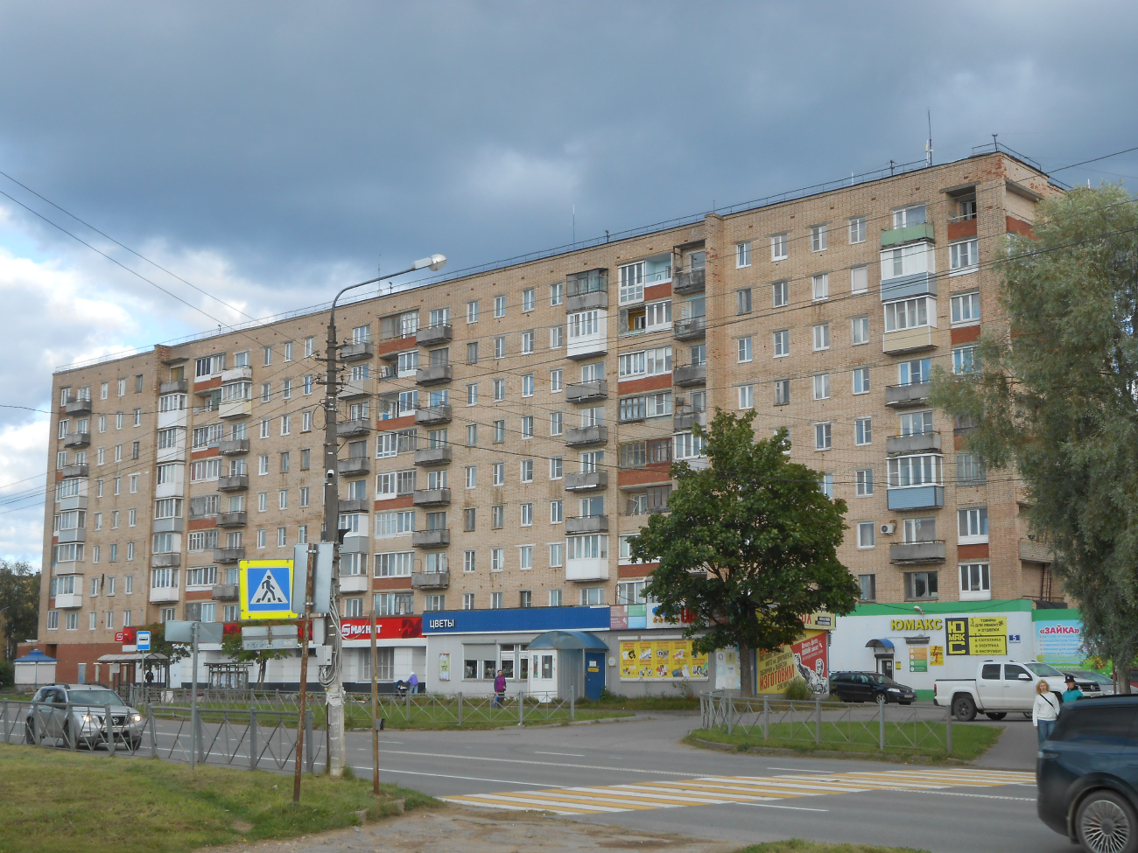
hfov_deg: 38.9
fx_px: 1611
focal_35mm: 49
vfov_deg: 29.7
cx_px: 569
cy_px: 426
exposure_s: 1/250
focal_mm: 8.8
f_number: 4.8
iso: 100
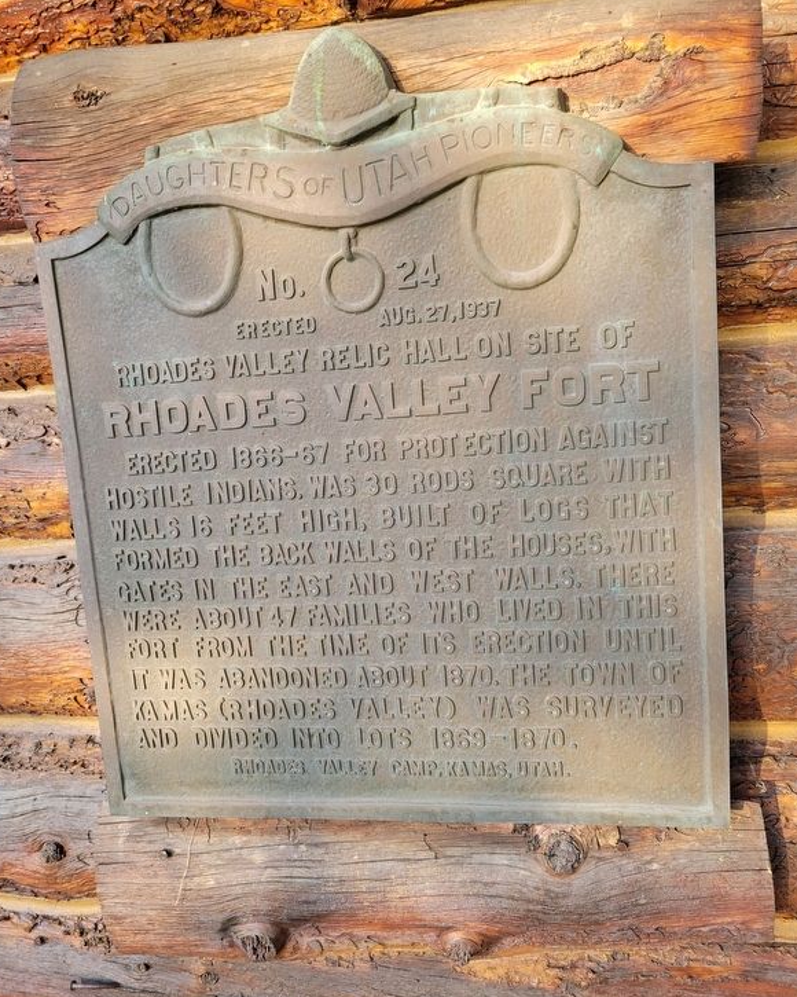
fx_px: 826
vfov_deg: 62.1
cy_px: 461
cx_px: 393
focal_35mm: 28
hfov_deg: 51.5
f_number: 1.8
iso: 80
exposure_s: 1/120
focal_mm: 5.4
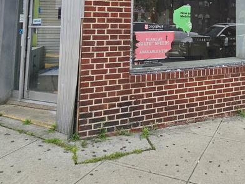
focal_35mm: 34
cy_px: -1
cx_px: 195
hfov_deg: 50.8
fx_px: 241
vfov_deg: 37.3
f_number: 2.2
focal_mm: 2.2
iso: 50
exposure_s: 1/1235
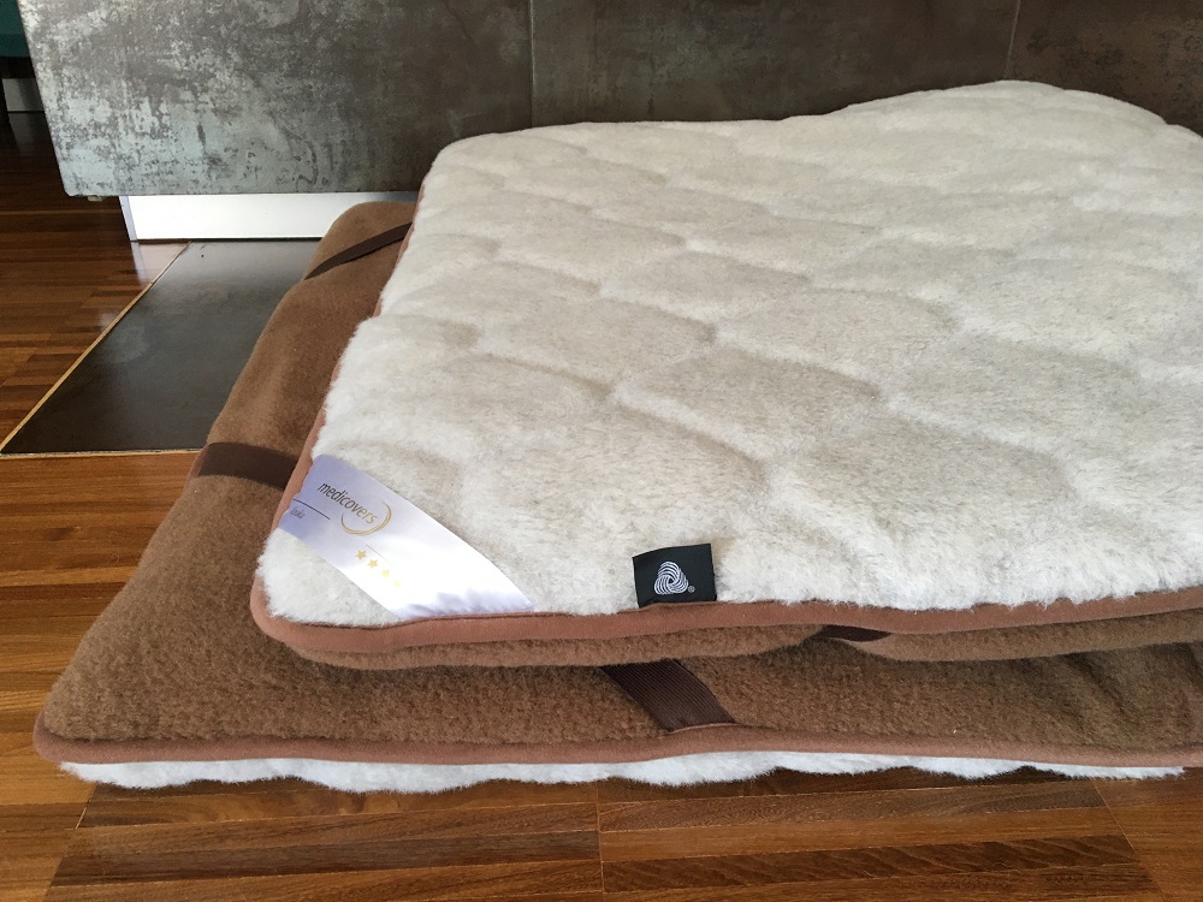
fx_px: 1008
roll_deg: -0.8
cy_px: 451
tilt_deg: -30.0
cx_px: 602
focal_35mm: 29
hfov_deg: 61.7
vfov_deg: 48.2
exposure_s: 1/33
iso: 64
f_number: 2.2
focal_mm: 4.15
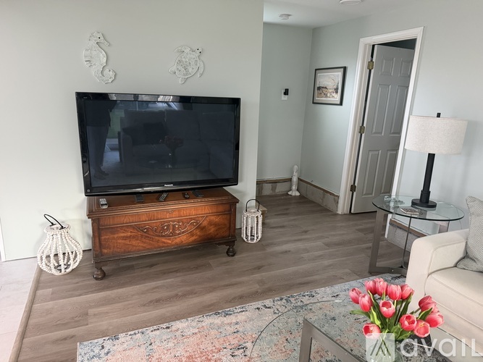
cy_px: 181
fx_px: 335
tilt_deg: -14.5
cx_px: 242
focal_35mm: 24
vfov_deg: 56.8
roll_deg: -2.1
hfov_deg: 71.6
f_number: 1.78
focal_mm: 6.76
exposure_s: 1/60
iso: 400
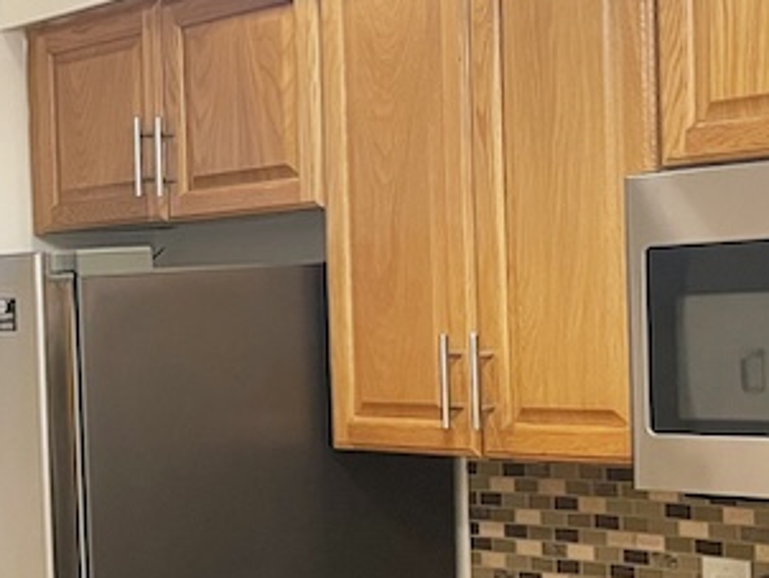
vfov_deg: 17.0
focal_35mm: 86
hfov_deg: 21.1
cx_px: -166
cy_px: 486
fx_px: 1912
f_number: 1.6
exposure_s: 1/60
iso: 100
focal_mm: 4.2
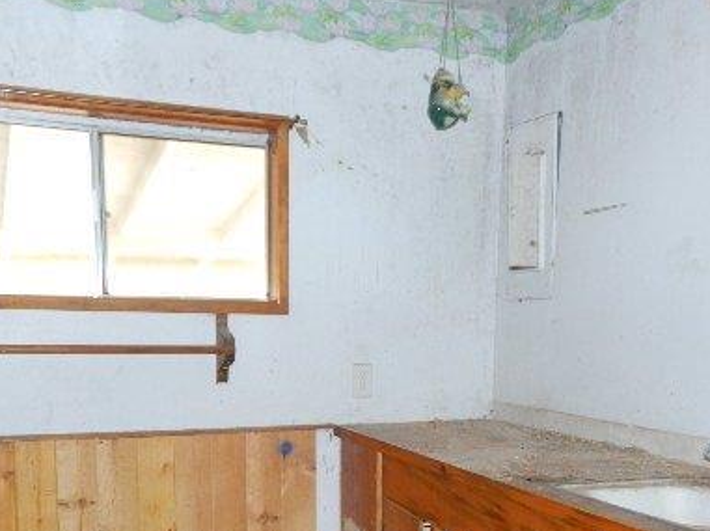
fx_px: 758
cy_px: 440
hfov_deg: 50.1
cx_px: 324
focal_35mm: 37
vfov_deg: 37.0
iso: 200
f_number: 3
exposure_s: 1/30
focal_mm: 4
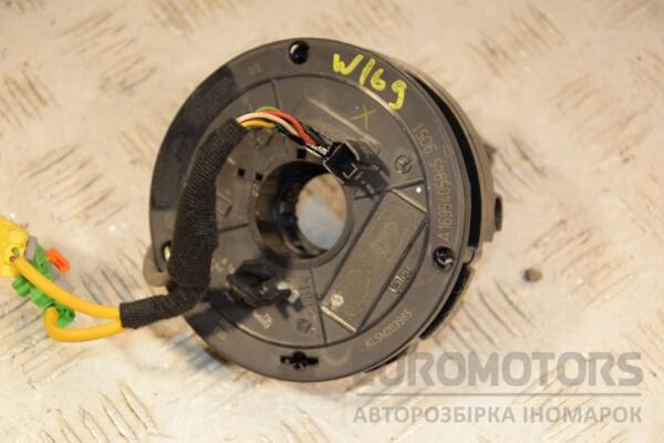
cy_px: 222
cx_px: 332
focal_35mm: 93
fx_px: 1715
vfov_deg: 14.7
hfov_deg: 21.9
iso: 800
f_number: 5.3
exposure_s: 1/160
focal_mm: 62
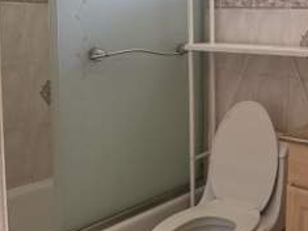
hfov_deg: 35.6
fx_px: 436
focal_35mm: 49
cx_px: 300
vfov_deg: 29.4
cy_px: 75
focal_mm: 6.76
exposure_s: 1/120
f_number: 1.78
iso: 400
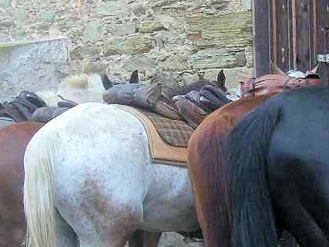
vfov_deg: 9.8
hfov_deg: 13.0
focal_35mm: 151
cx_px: 229
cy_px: 140
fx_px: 1436
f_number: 3
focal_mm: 7.6
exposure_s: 1/160
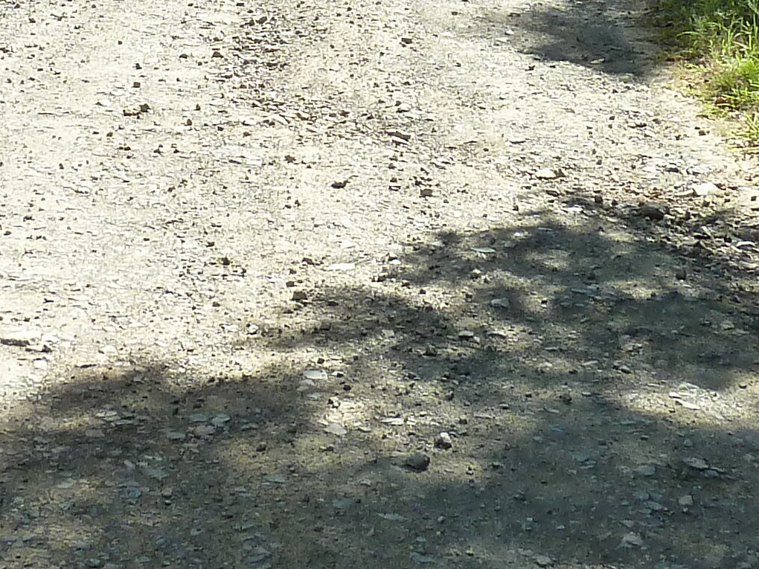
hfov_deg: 20.0
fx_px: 2149
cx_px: 263
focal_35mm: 98
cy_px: -285
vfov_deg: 14.1
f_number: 4
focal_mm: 4.1
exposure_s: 1/200
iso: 125
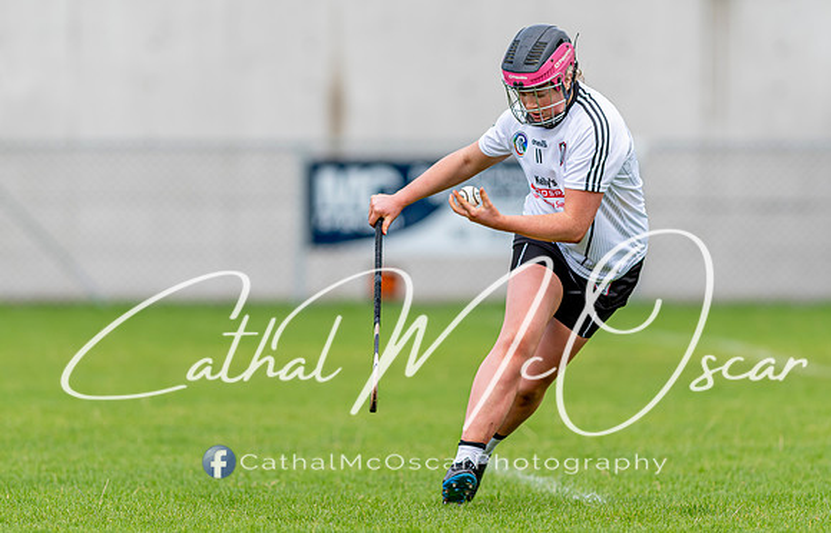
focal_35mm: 477
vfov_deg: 2.8
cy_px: 279
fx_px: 10888
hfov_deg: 4.4
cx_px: 419
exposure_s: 1/1000
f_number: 2.8
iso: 100
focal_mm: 300
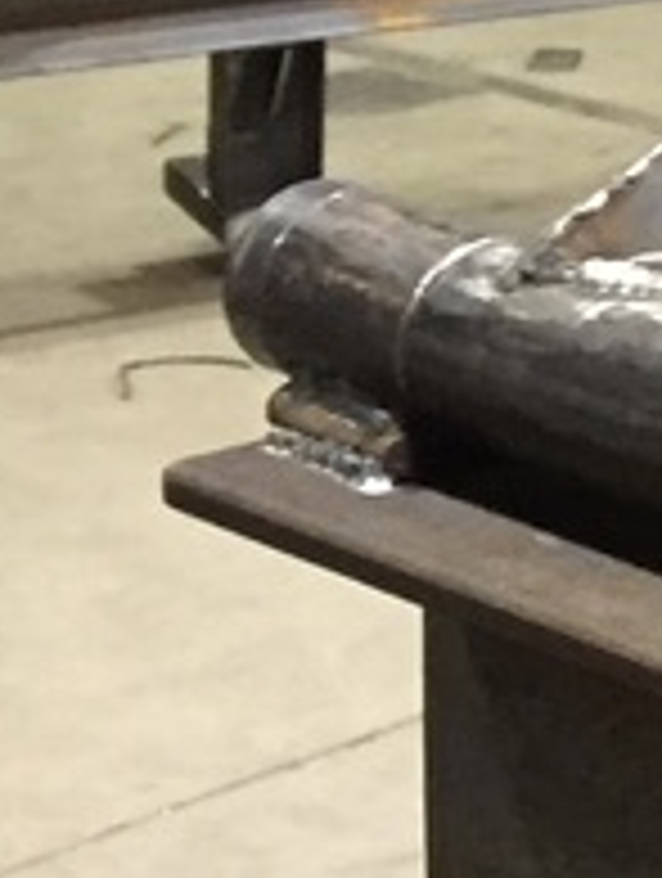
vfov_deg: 13.0
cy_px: 410
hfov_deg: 8.2
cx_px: 2058
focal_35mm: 152
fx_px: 3863
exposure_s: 1/24
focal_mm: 4.15
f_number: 2.2
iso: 250
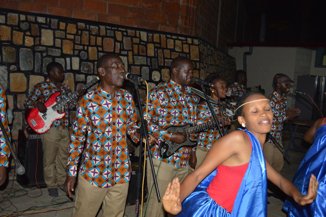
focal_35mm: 38
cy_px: 108
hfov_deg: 50.7
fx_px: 344
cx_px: 162
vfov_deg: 35.0
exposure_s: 1/60
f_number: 4
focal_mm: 24
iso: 400
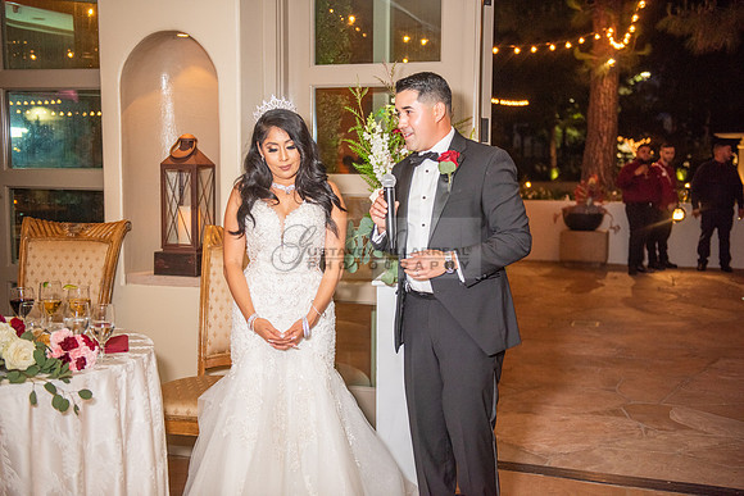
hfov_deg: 44.5
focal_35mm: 44
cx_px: 372
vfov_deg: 30.5
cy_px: 248
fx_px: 910
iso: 1250
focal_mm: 44
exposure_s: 1/125
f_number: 2.8
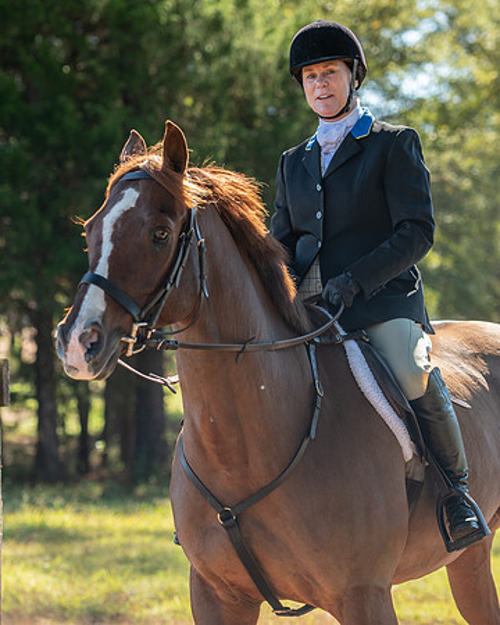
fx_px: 2493
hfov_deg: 11.5
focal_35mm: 135
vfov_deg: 14.3
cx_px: 262
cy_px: 315
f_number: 4
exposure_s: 1/320
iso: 280
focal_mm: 95
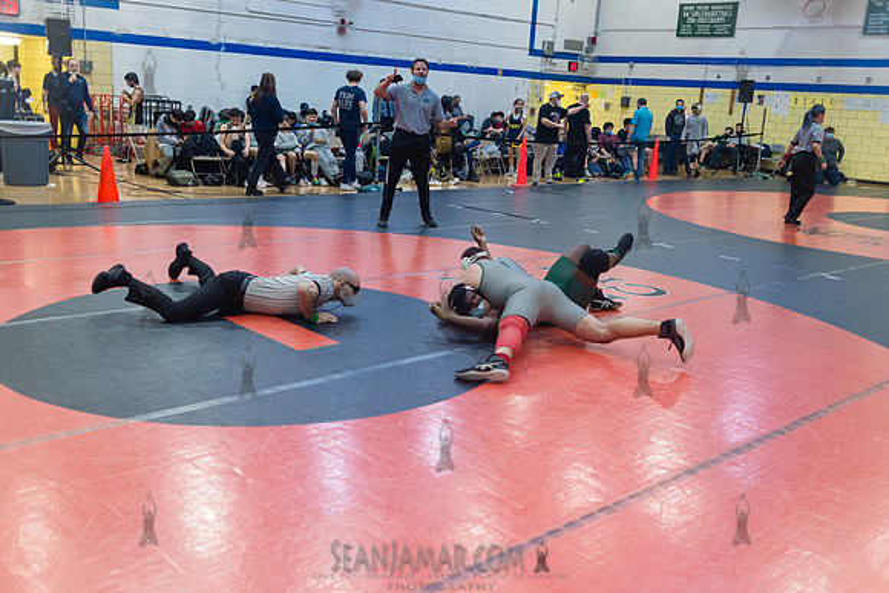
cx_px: 444
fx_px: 864
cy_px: 296
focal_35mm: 35
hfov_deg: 54.4
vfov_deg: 37.9
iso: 4000
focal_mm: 35
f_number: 3.2
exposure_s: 1/320
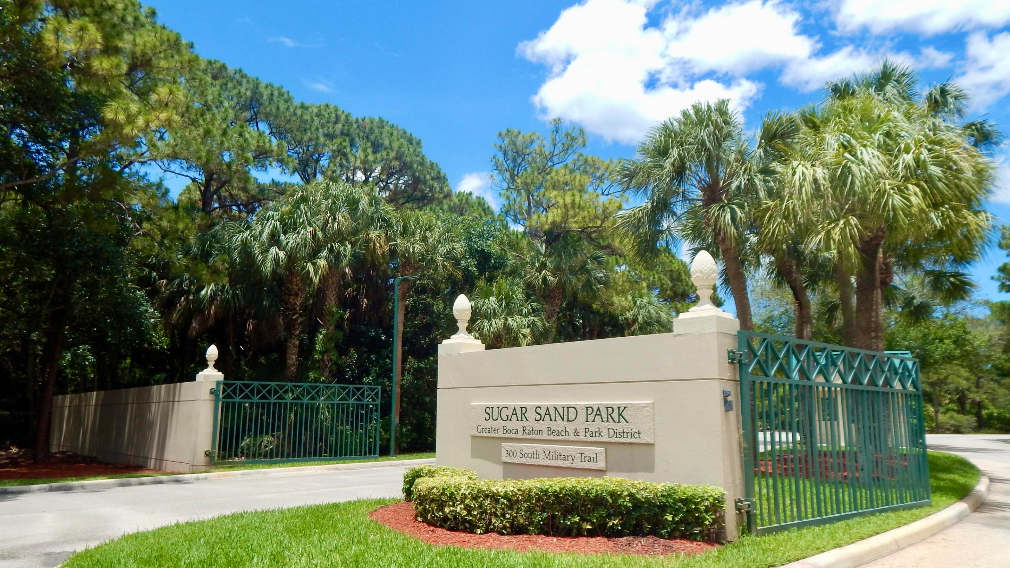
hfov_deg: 76.3
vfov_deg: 47.7
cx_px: 505
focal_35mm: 24
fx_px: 643
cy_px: 304
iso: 125
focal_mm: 4
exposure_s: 1/500
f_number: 6
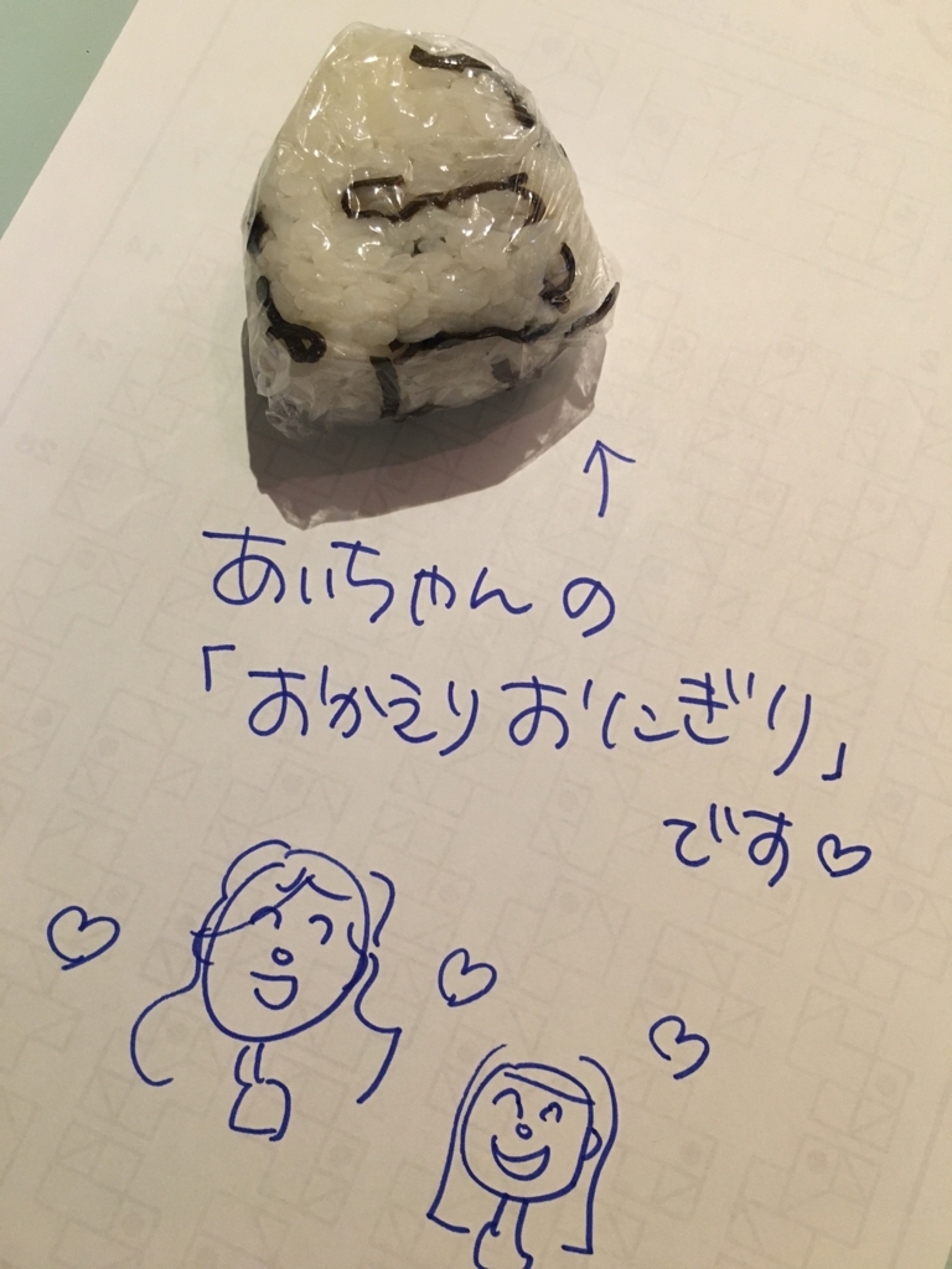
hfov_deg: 48.2
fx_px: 1063
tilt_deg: -76.7
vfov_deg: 61.7
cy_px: 634
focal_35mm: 29
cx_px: 476
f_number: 2.2
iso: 125
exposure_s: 1/30
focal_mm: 4.15
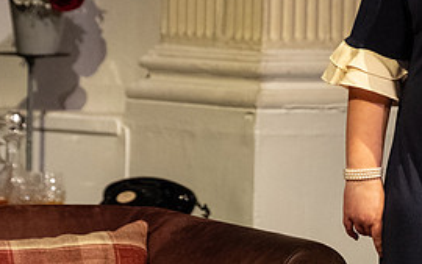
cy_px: -34
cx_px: 357
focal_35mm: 329
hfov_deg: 6.4
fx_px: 3785
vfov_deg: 4.0
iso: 2000
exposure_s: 1/250
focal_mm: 87.1
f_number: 2.8
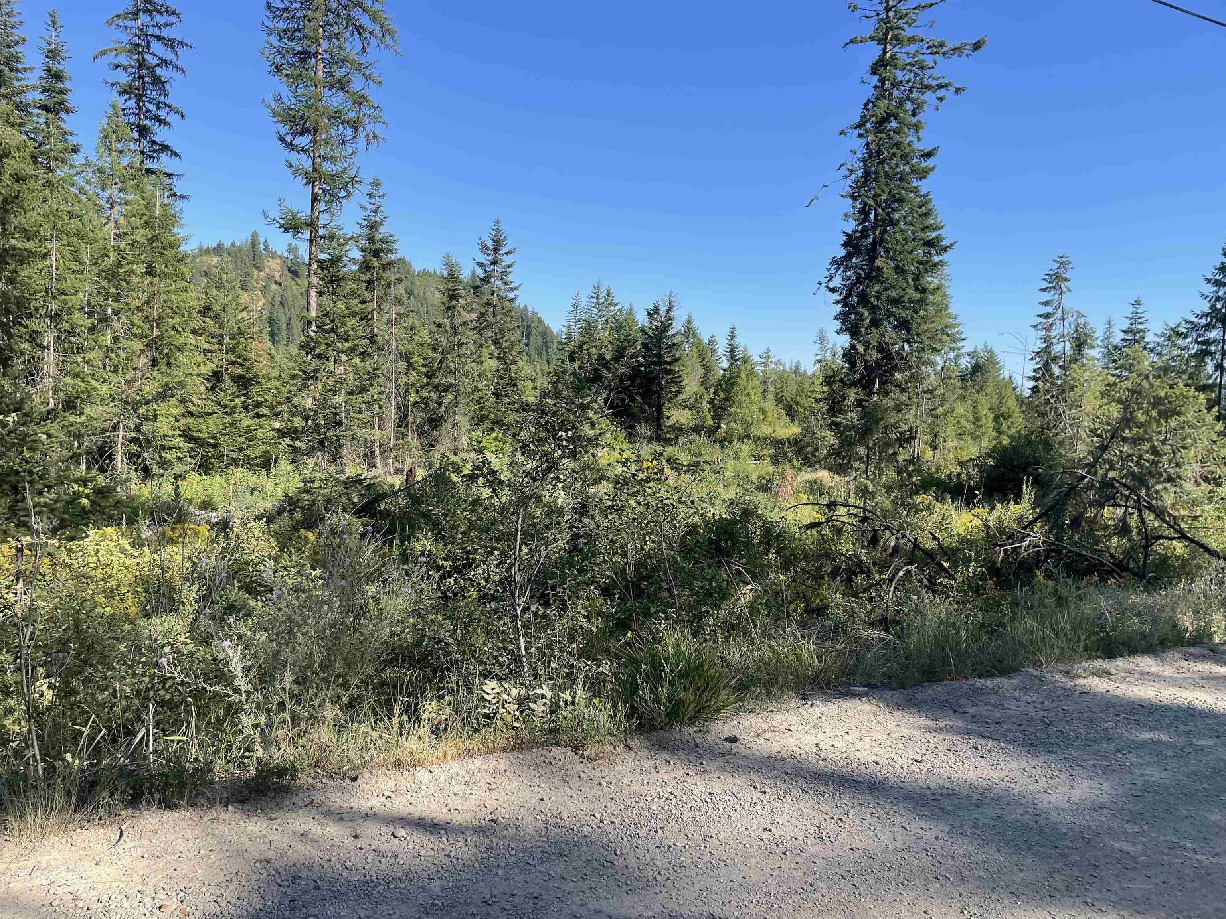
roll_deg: -2.0
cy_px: 460
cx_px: 613
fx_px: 921
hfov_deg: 67.3
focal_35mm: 26
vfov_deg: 53.1
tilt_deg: -2.7
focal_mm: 4.2
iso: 32
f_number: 1.6
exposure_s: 1/1795
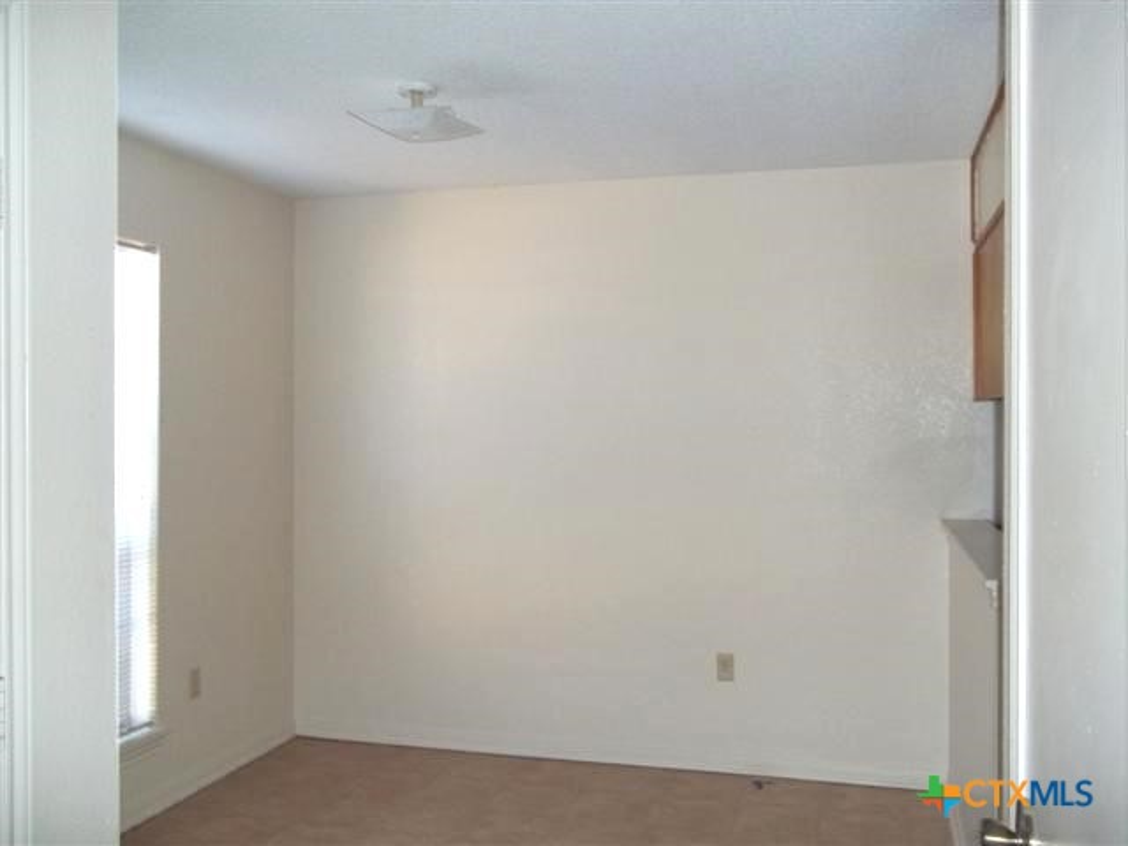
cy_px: 423
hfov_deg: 56.8
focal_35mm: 32
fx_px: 1043
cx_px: 564
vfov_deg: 44.2
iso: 160
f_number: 2.9
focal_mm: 5.7
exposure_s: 1/30
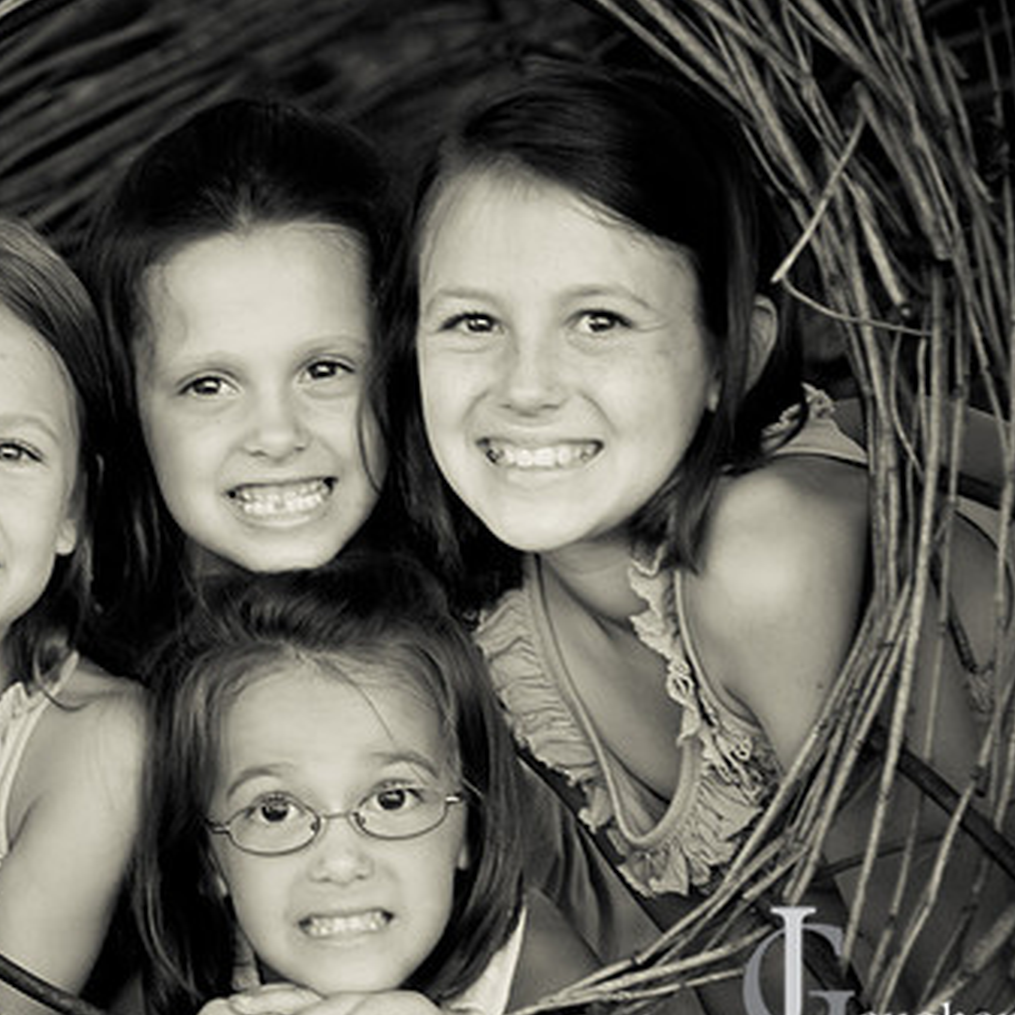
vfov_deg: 11.3
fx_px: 5109
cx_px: 323
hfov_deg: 11.3
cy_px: 550
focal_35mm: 154
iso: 500
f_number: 4.5
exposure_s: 1/80
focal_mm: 70
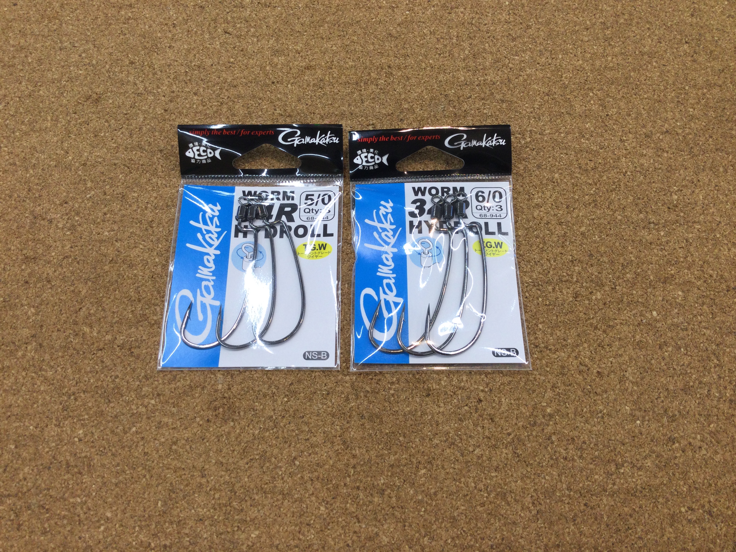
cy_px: 276
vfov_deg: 45.4
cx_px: 368
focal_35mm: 31
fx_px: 659
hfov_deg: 58.4
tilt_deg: -66.5
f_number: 2.4
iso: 32
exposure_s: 1/60
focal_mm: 3.3
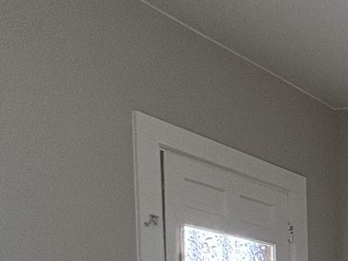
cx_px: 661
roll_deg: +1.1
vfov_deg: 20.2
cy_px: 394
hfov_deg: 20.0
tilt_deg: -2.9
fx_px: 623
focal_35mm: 62
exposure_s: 1/76
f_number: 2.2
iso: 200
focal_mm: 2.22
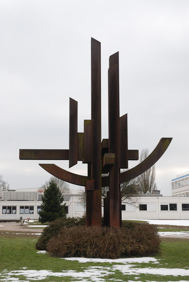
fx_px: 471
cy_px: 141
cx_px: 94
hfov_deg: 22.7
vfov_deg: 33.4
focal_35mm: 60
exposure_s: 1/200
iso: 100
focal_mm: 40
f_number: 7.1
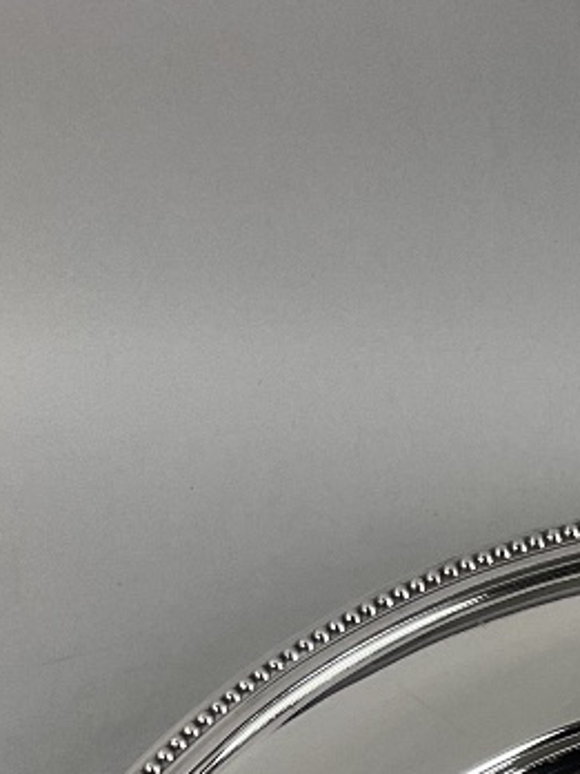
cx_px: 740
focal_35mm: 100
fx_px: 2234
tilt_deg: -62.4
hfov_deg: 14.2
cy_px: 1261
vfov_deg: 17.1
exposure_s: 1/100
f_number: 1.8
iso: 40
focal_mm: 3
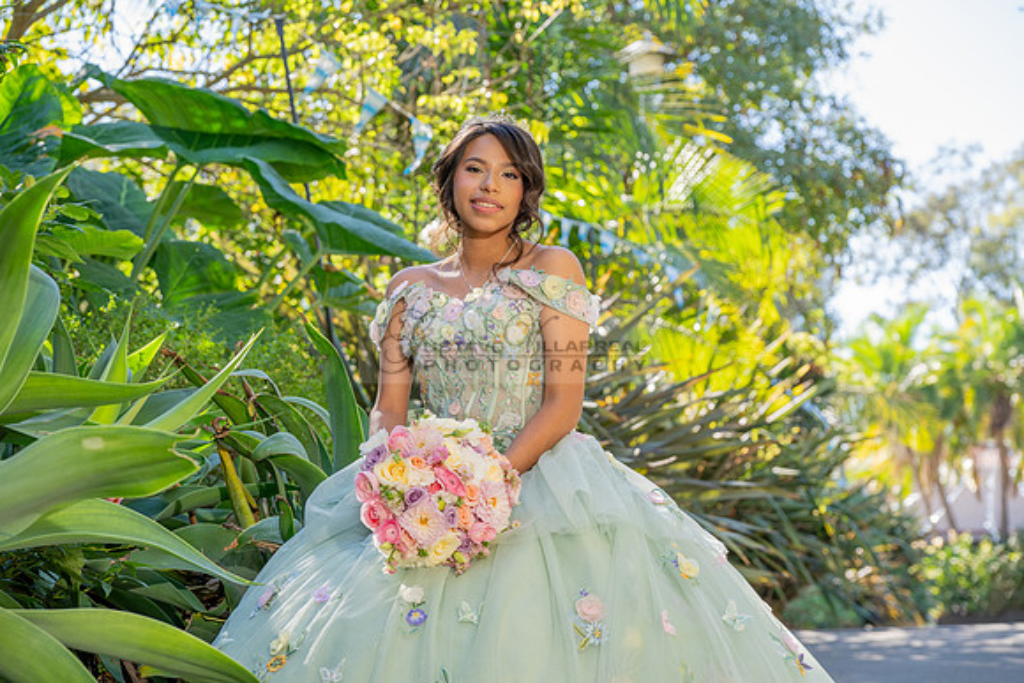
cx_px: 512
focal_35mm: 79
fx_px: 2248
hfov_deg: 25.7
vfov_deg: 17.3
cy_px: 342
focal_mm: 79
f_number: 5
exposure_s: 1/200
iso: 200
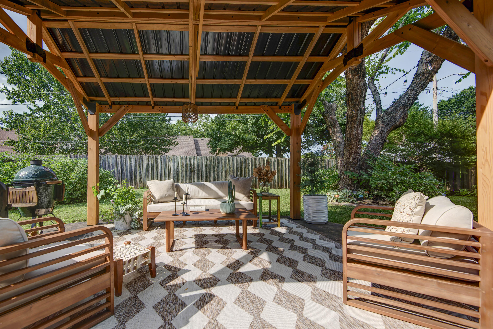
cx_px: 246
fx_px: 219
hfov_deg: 96.7
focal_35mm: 16
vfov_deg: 73.8
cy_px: 164
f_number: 6.7
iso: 100
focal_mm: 16
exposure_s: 1/350
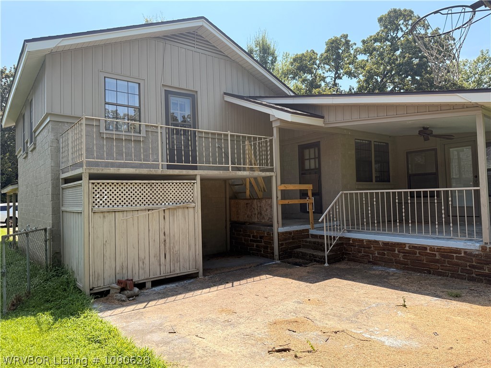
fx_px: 340
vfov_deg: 56.8
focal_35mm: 24
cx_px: 246
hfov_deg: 71.6
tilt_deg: +3.2
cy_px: 184
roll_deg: +1.4
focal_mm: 6.76
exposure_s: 1/2703
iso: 100
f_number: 1.78
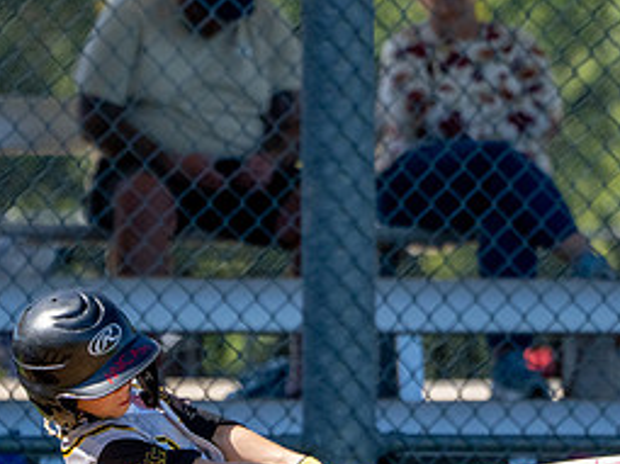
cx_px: 361
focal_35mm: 994
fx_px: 17795
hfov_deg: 2.0
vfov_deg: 1.5
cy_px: 353
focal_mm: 291
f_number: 5.6
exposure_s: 1/4000
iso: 1000
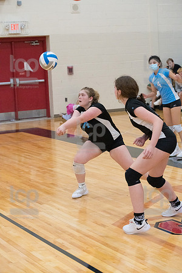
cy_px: 136
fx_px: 652
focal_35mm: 86
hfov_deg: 15.9
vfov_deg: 23.6
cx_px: 91
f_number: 4.5
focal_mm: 86
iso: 6400
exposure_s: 1/1000
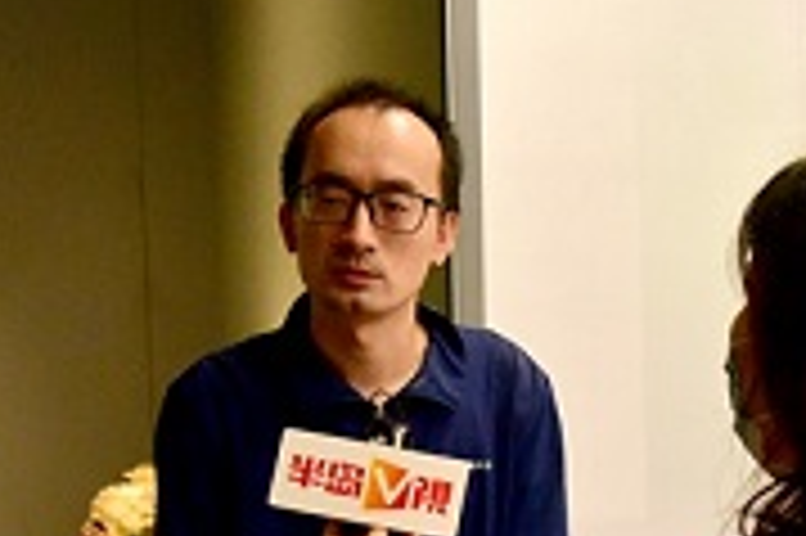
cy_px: 390
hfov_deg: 30.0
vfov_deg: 20.1
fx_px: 1499
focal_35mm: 67
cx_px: 504
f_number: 4.5
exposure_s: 1/80
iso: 6400
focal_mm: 24
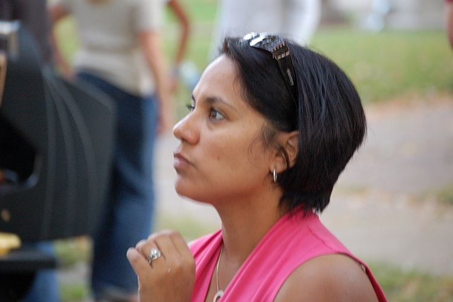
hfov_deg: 12.2
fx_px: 2114
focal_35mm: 168
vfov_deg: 8.2
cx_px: 226
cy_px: 151
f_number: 5
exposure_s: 1/30
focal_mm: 112
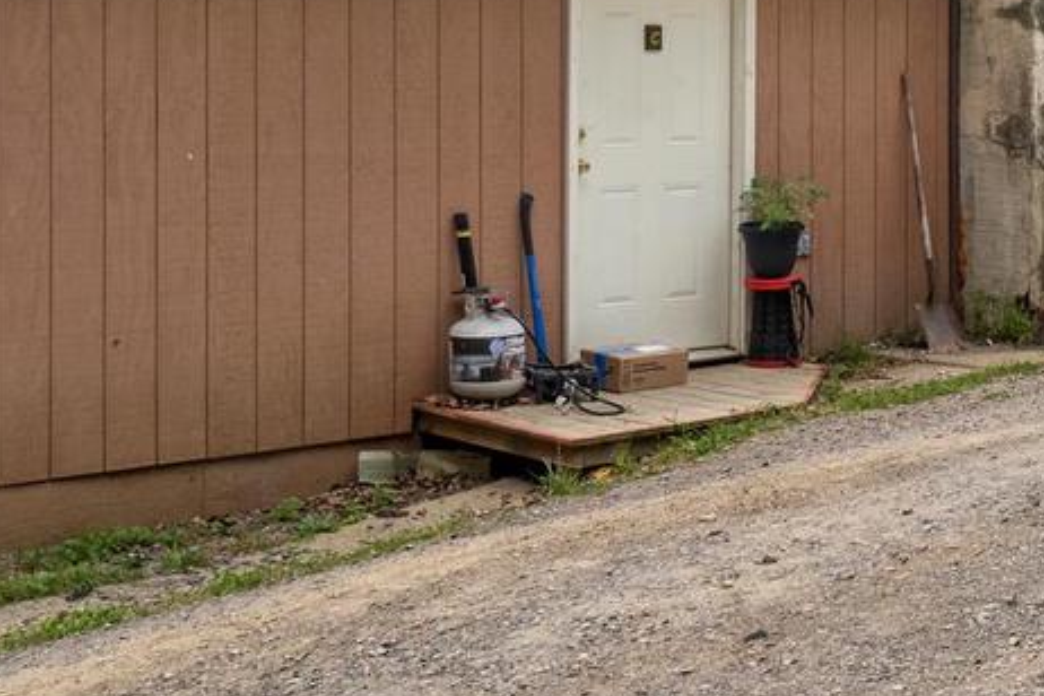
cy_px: 111
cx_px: 985
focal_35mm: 78
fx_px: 2262
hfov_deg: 25.0
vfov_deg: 17.3
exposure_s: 1/160
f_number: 8
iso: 1250
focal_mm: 25
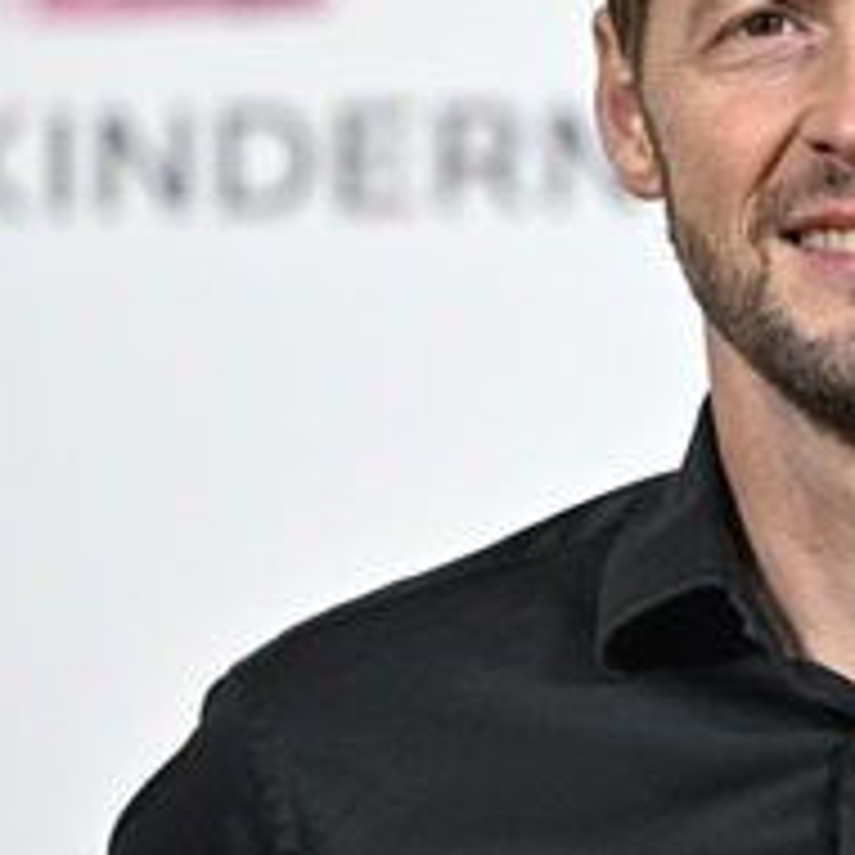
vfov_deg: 6.2
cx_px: 902
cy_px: 261
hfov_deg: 6.2
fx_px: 7880
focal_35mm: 282
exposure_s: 1/640
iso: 800
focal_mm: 140
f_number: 2.8
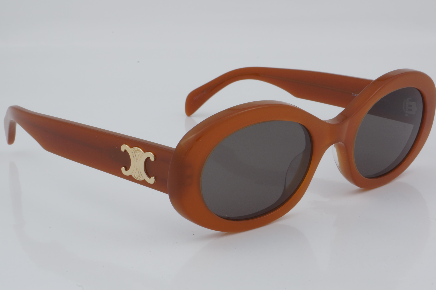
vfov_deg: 17.9
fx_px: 920
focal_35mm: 76
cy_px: 145
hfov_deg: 26.7
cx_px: 220
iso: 100
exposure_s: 1/4
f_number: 32
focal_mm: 50
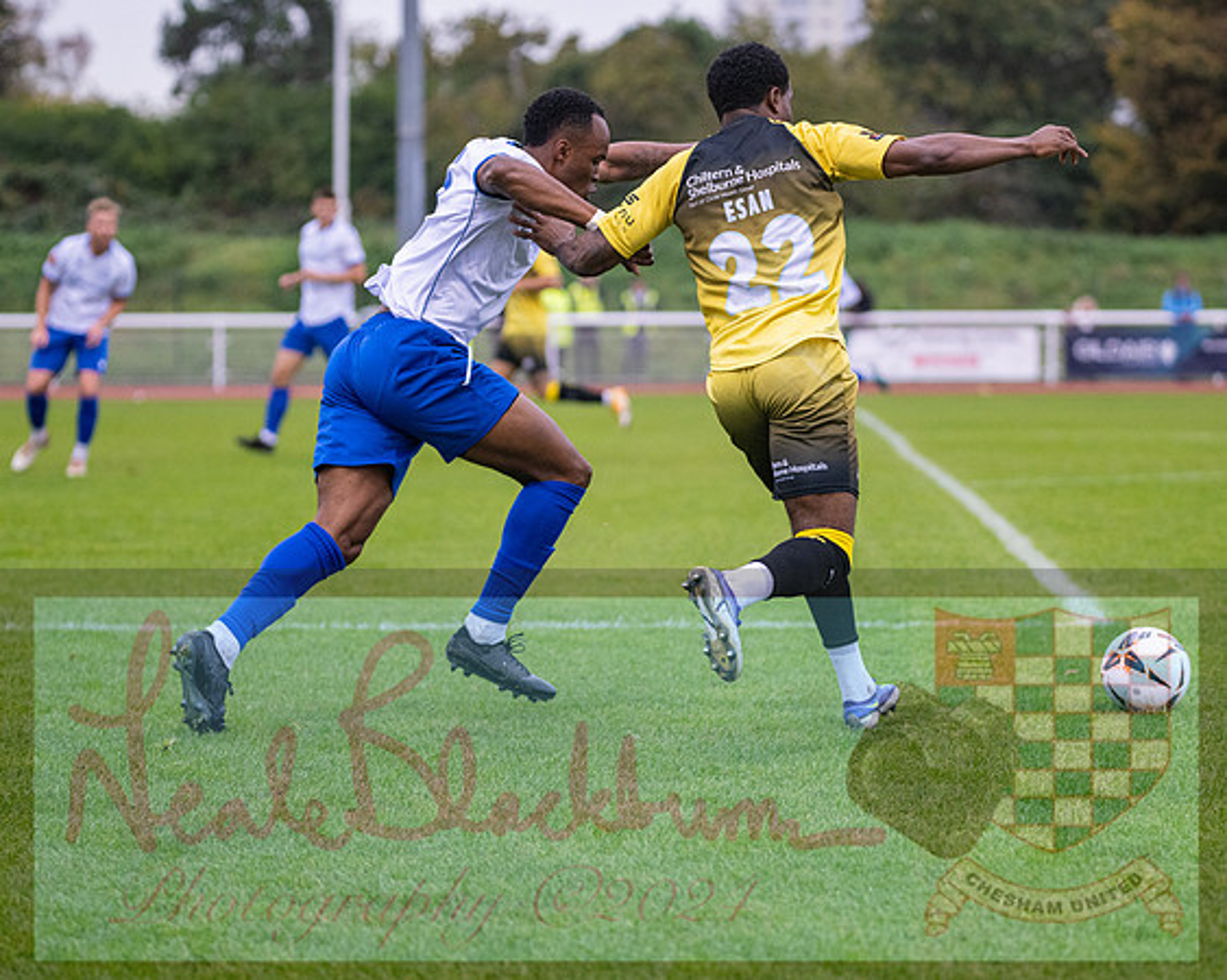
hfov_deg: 13.5
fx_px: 5194
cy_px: 495
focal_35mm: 143
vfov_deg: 10.8
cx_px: 670
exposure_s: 1/1600
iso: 1600
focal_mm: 125
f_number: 2.8
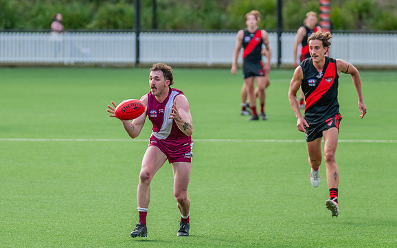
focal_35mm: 364
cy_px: 112
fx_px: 3938
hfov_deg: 5.8
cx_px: 130
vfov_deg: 3.6
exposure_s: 1/1250
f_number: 4.5
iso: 800
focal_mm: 240
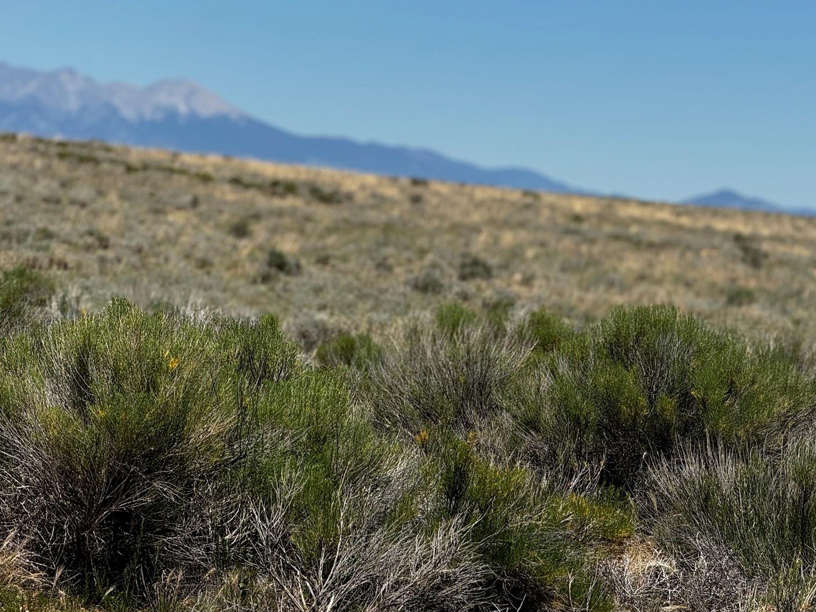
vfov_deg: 10.8
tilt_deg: -2.0
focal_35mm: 137
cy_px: 345
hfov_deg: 14.4
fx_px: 3230
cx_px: 455
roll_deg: -4.4
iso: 50
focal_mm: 15.66
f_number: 2.8
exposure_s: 1/1513
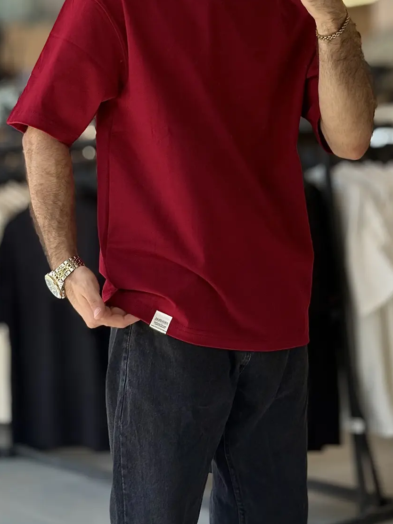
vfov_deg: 22.0
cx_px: 193
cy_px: 62
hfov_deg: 17.0
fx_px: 1317
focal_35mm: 87
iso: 64
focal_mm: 6.76
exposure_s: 1/337
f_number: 1.78
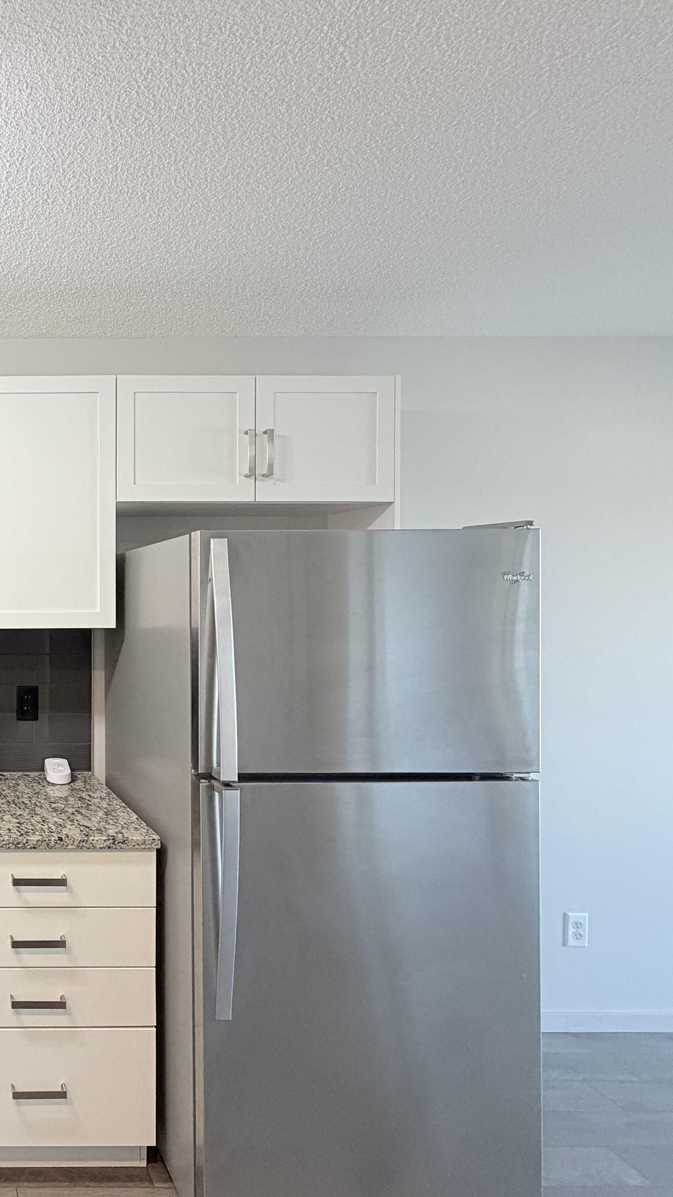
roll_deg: -0.1
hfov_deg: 41.7
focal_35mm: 21
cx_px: -78
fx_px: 666
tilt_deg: -0.3
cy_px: 607
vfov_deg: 83.8
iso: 250
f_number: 2.2
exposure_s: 1/120
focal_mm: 2.22
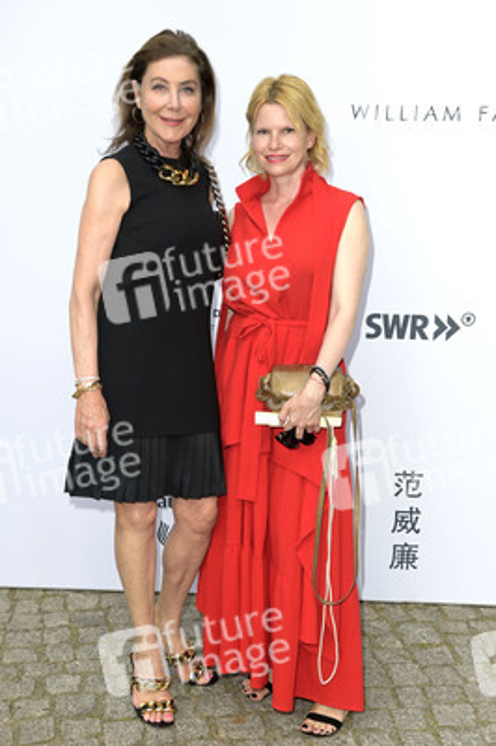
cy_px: 373
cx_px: 248
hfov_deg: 28.0
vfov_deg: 41.1
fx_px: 994
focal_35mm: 48
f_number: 5.6
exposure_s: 1/250
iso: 640
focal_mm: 48
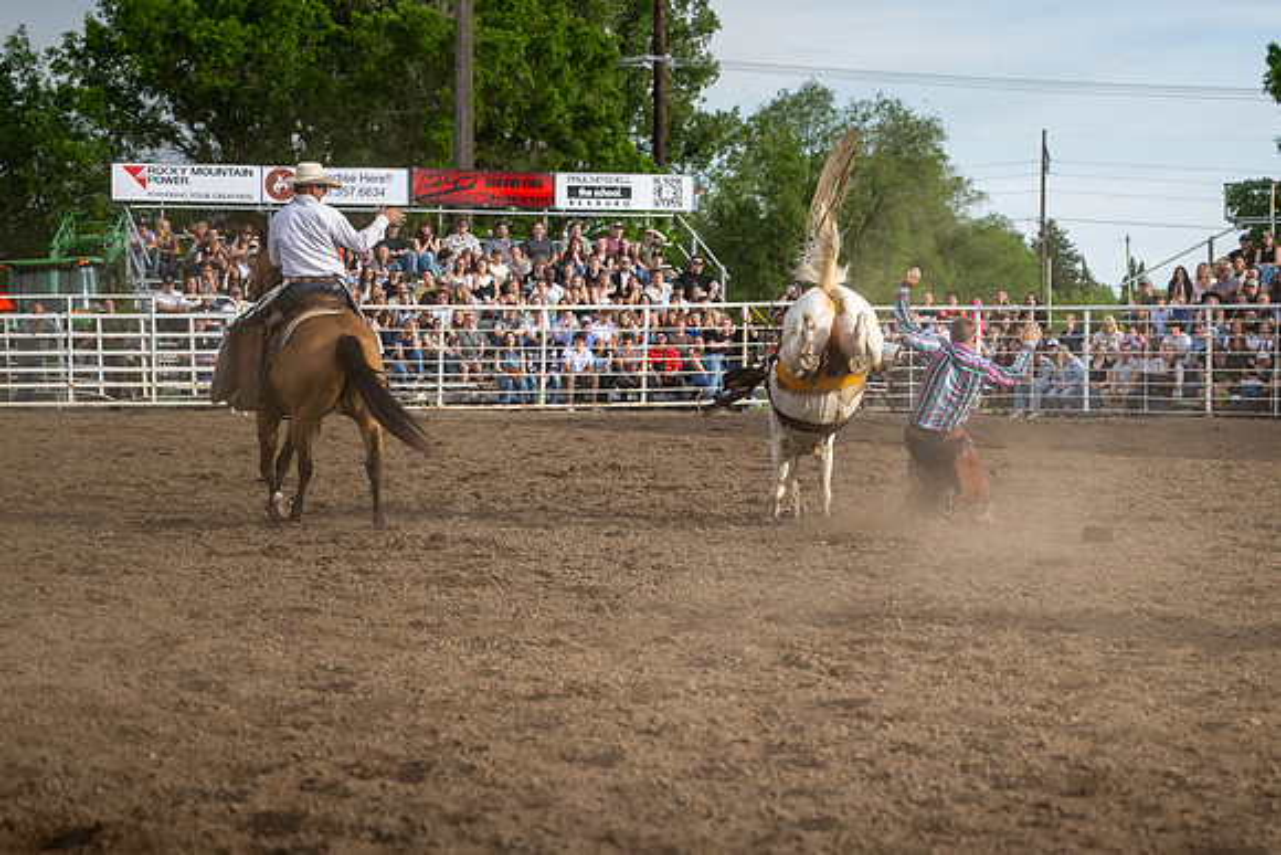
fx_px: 3785
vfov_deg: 12.9
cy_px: 537
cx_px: 913
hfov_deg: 19.1
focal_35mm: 106
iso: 1000
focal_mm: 70
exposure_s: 1/8000
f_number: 3.5
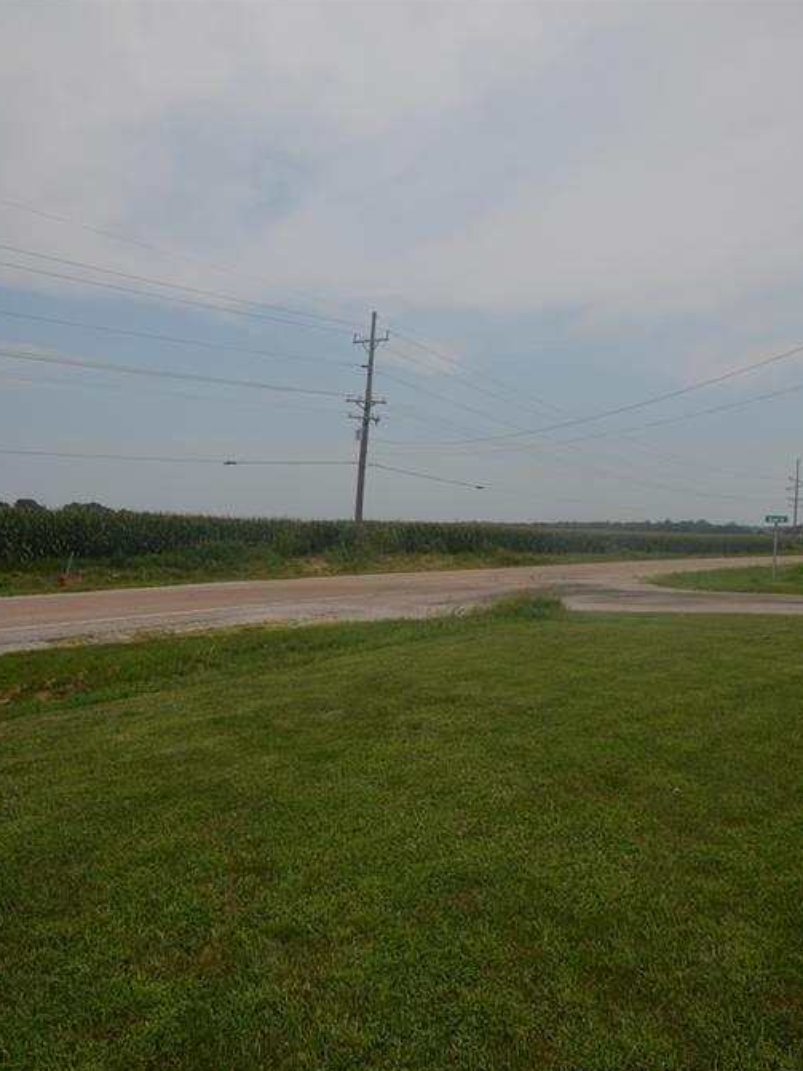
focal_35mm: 22
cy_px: 538
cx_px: 466
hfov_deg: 60.7
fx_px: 681
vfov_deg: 76.4
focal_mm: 10
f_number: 6.3
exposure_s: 1/200
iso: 100
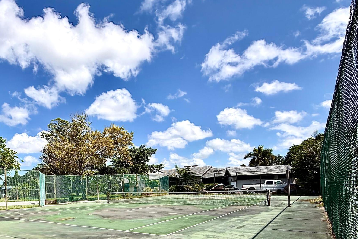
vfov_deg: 48.6
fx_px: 249
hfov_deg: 68.0
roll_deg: +2.2
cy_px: 188
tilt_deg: +0.8
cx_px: 101
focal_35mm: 25
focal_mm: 2.22
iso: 20
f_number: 2.2
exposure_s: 1/1068
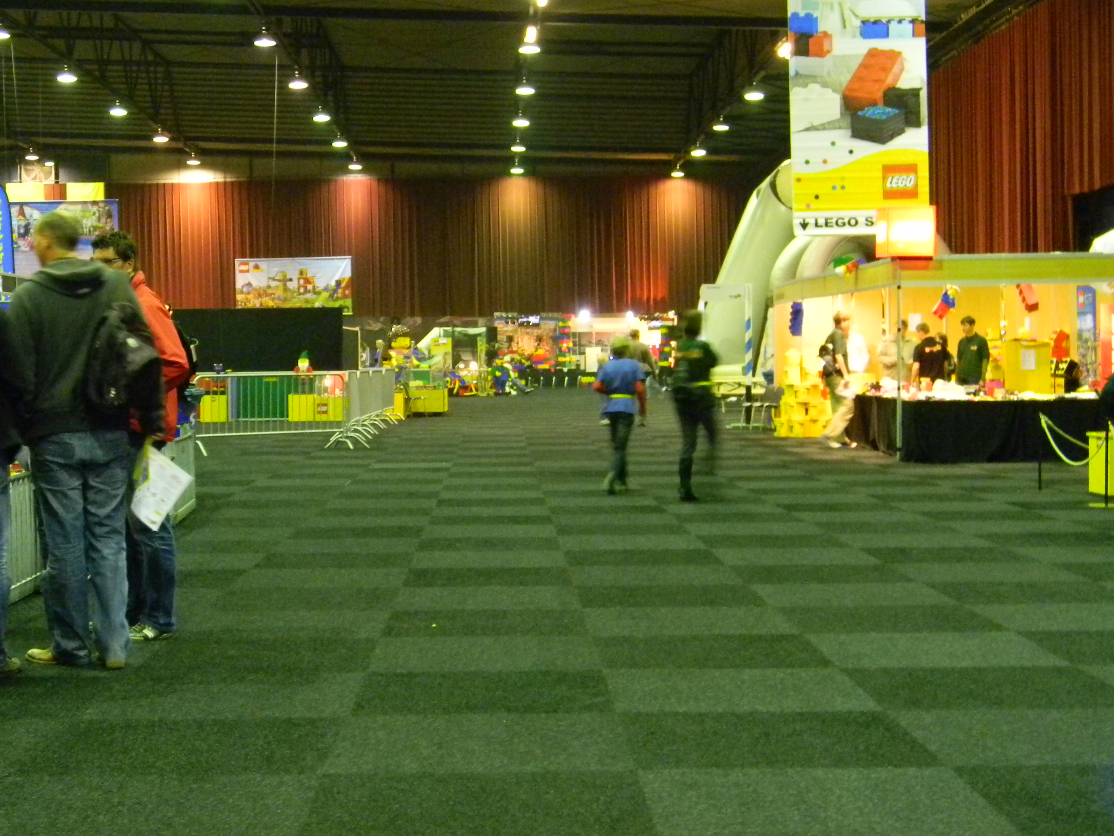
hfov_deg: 34.3
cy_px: 380
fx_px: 1802
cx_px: 514
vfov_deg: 26.1
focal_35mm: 56
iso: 800
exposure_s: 1/9
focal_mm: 8.6
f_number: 3.9
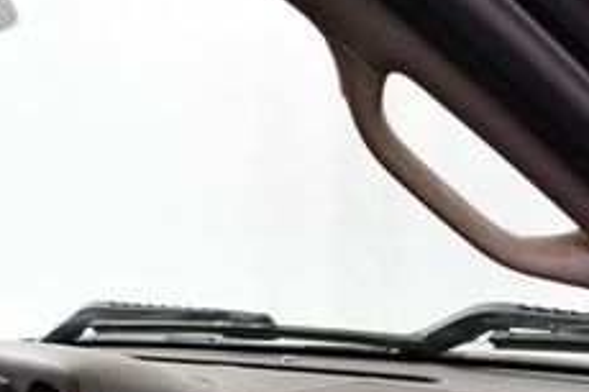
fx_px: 1635
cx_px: 141
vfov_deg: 13.3
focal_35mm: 100
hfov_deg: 20.3
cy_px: 484
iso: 2200
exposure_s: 1/125
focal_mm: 24
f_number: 3.8
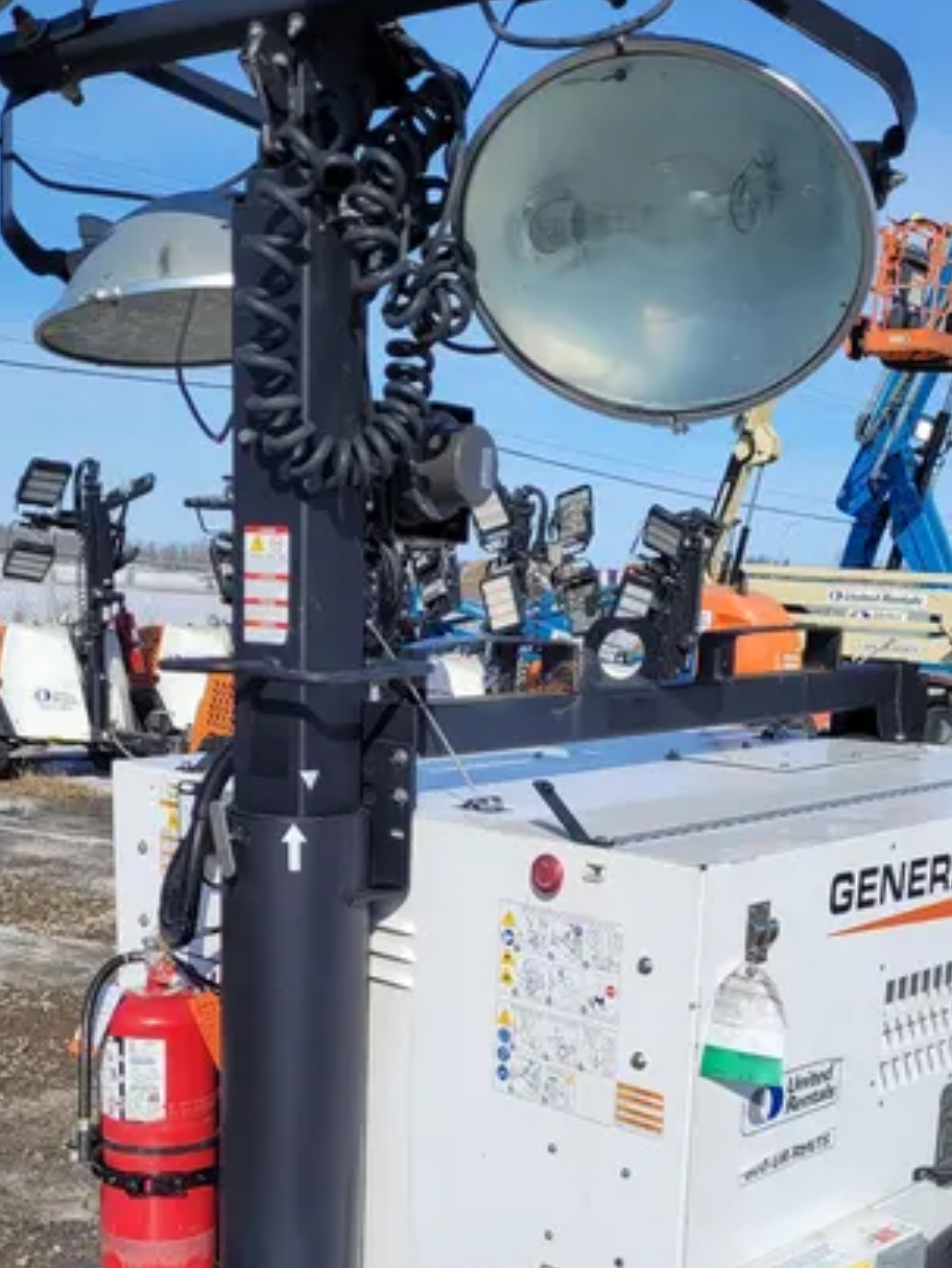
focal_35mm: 47
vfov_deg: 38.5
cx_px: 410
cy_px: 1057
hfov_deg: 30.9
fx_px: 1723
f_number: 1.8
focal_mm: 5.4
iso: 40
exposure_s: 1/3687
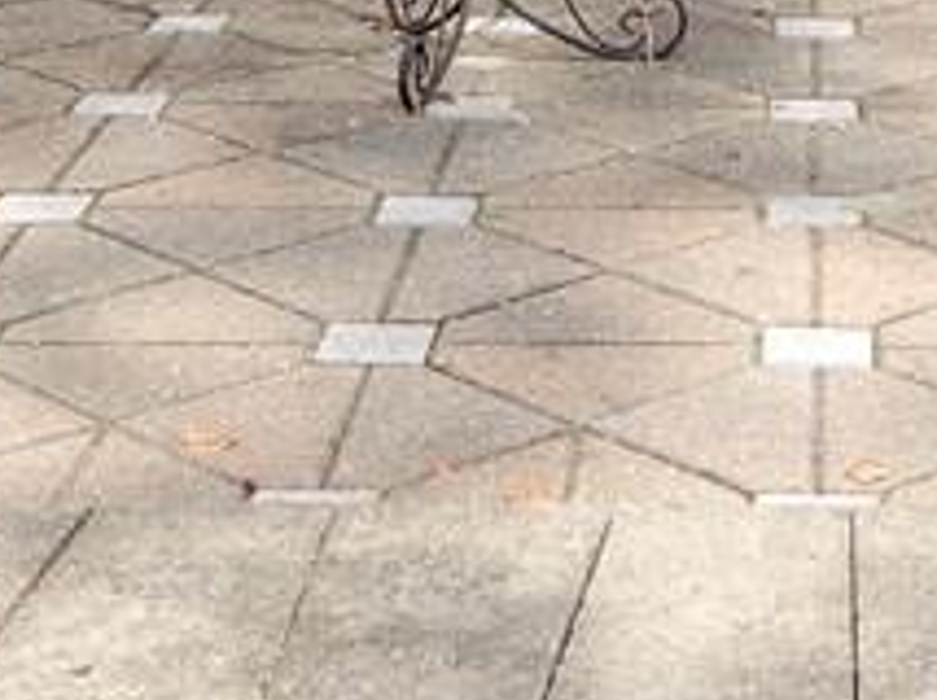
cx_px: 845
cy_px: -595
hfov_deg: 16.9
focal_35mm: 115
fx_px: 3109
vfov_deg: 11.8
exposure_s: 1/250
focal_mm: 4.3
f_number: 3.4
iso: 80
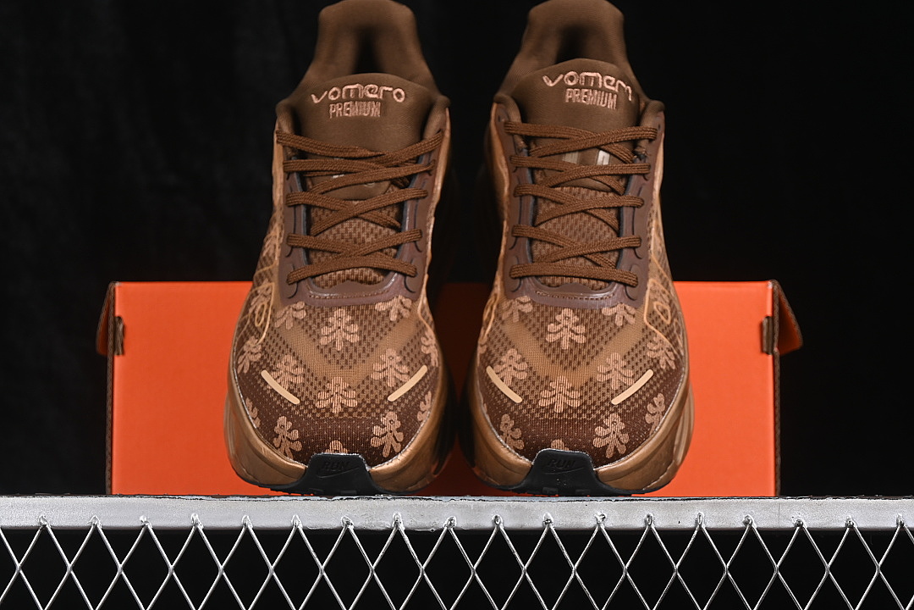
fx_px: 1904
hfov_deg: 27.0
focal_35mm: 75
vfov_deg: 18.2
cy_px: 305
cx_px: 457
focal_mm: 50
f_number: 6.3
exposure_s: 1/60
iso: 160
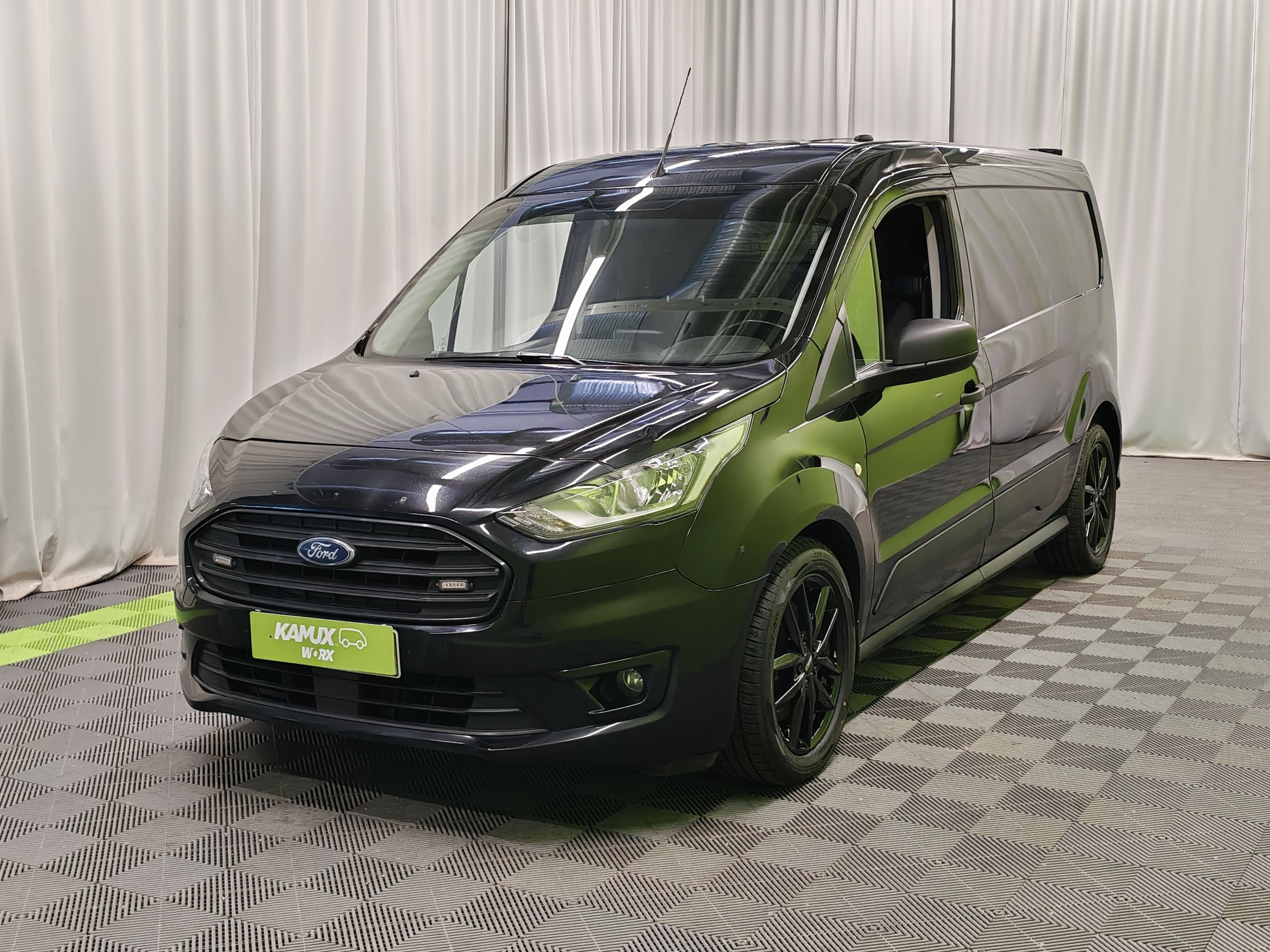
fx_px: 1651
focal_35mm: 45
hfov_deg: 42.1
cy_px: 476
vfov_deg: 32.2
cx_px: 635
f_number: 1.9
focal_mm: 6.12
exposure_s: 1/100
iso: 500
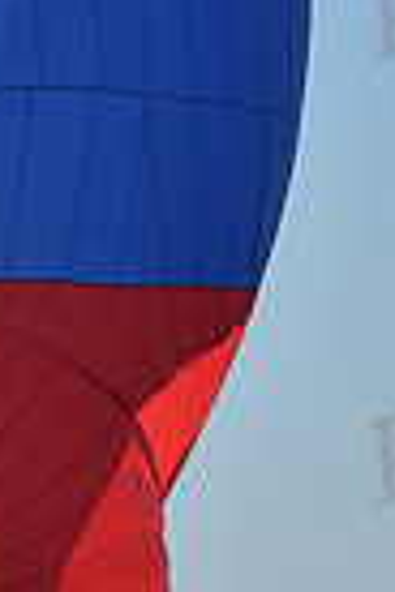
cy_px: 232
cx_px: 148
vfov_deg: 5.2
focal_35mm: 398
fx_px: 6550
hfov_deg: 3.5
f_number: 8
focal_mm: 95
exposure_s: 1/1250
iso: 250
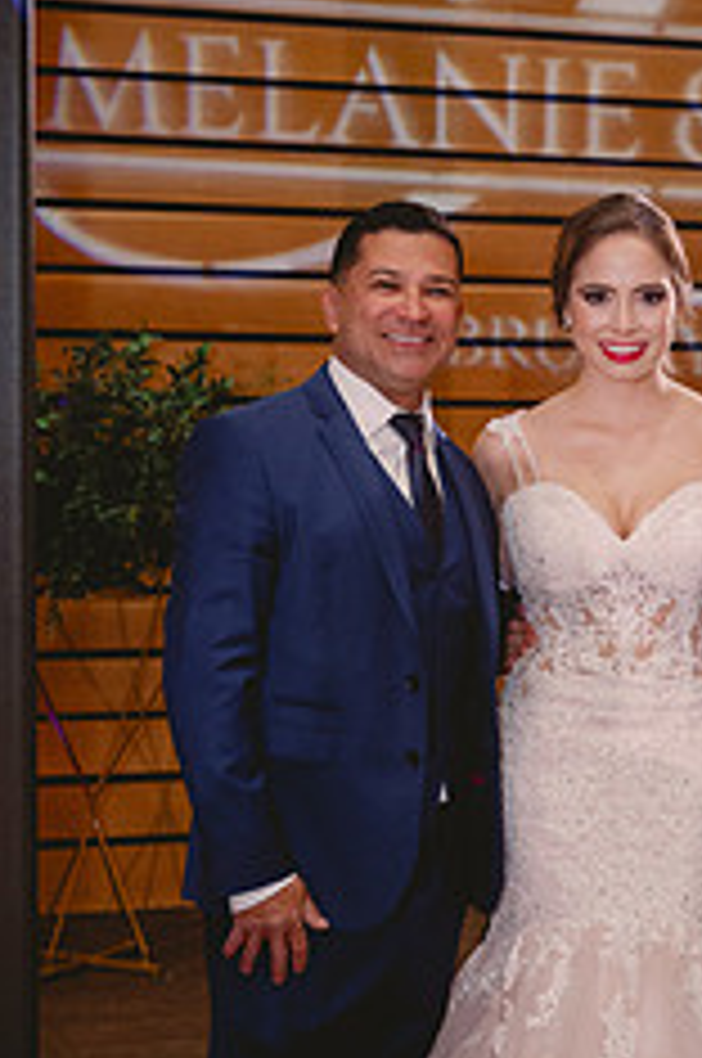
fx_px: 2757
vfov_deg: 21.7
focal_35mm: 94
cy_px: 639
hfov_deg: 14.4
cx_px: 623
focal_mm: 49
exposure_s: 1/160
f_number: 2.8
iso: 1600
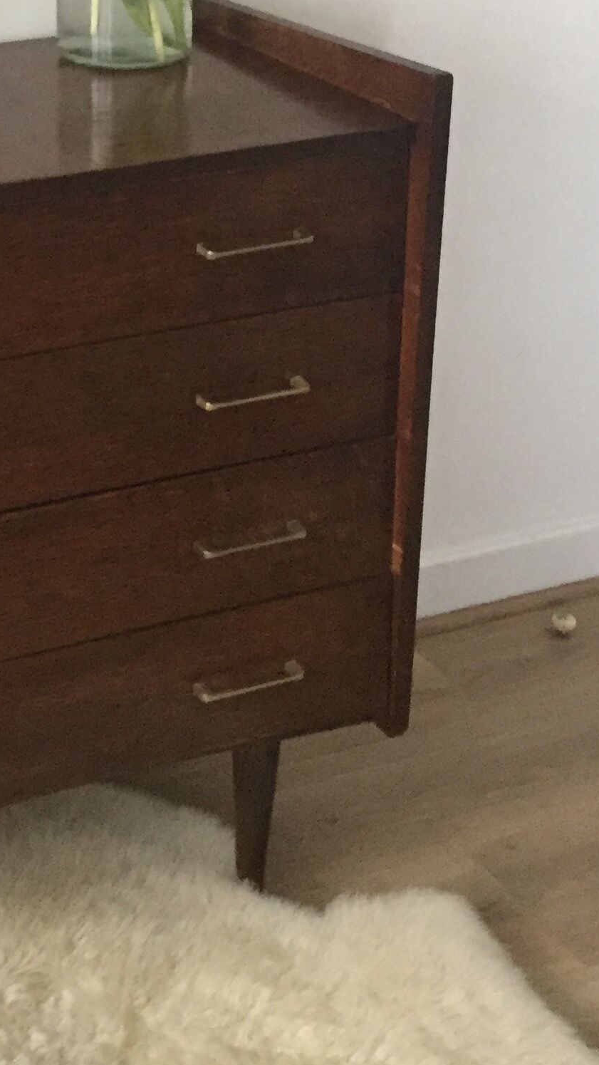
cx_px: -59
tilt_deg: -16.1
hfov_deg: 16.9
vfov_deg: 29.2
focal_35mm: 69
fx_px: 1948
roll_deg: +2.4
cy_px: 78
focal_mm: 4.15
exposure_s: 1/20
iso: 250
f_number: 2.2
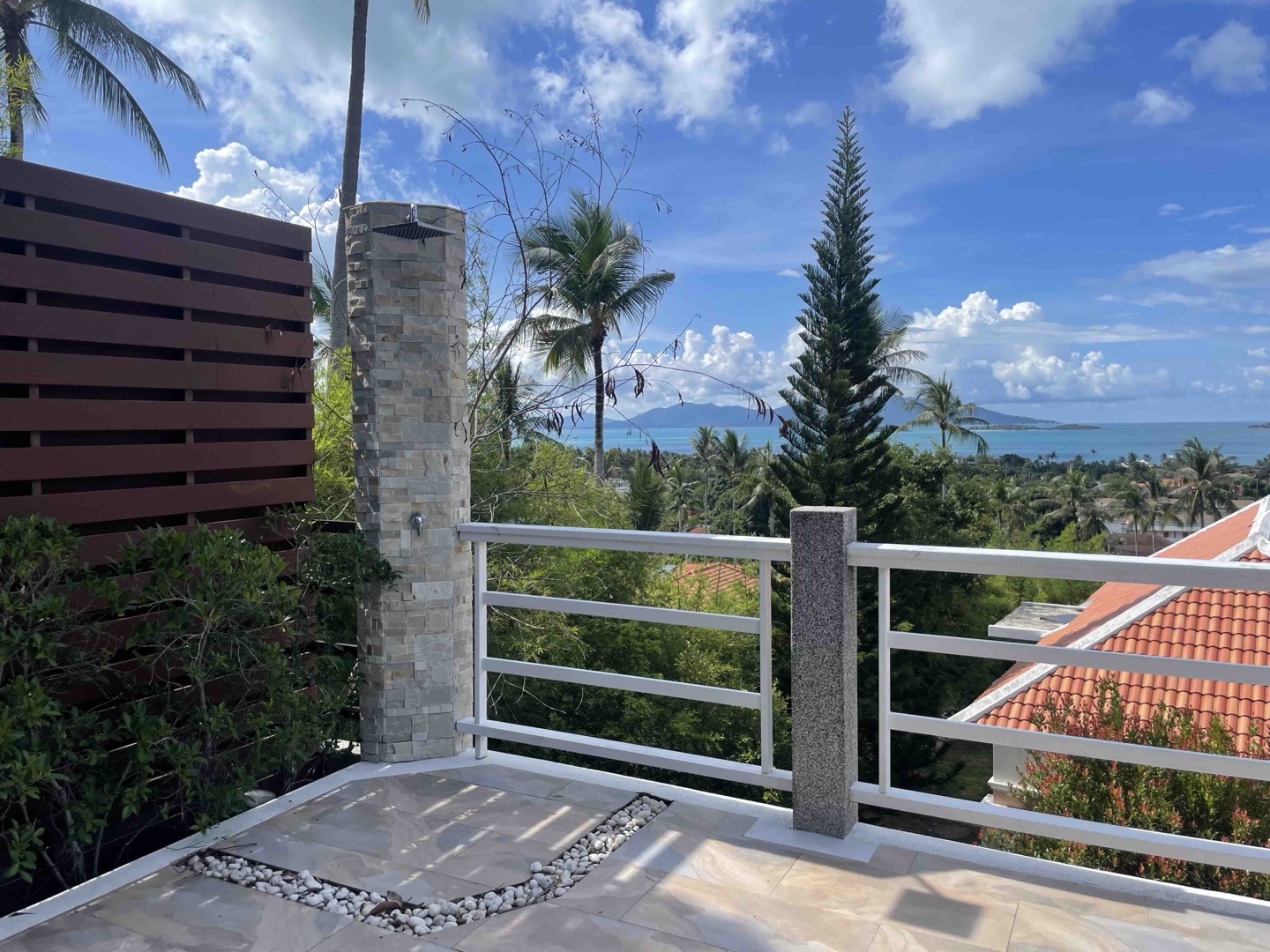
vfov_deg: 53.1
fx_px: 954
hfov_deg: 67.3
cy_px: 476
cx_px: 635
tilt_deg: -3.0
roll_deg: +0.9
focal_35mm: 26
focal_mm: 4.2
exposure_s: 1/4000
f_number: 1.6
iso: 32
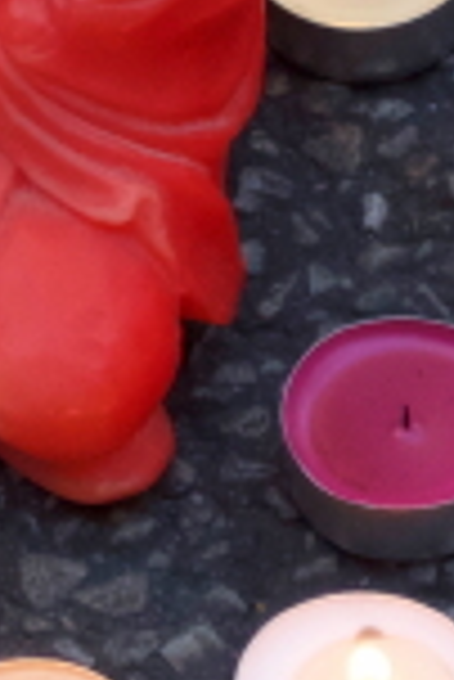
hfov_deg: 3.9
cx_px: -49
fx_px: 6624
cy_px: 14
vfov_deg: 5.9
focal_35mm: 351
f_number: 3.5
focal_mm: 22.01
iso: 800
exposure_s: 1/160
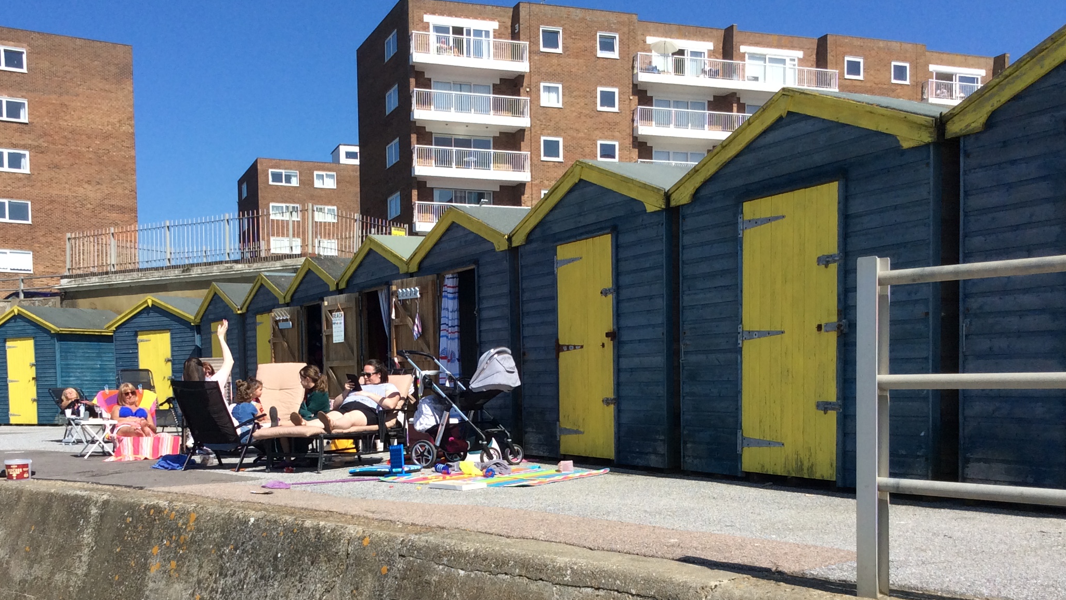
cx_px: 455
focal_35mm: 44
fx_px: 1244
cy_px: 453
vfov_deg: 26.7
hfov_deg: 46.3
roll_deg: +0.0
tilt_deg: -3.8
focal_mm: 3.3
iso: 32
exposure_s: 1/1466
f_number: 2.4
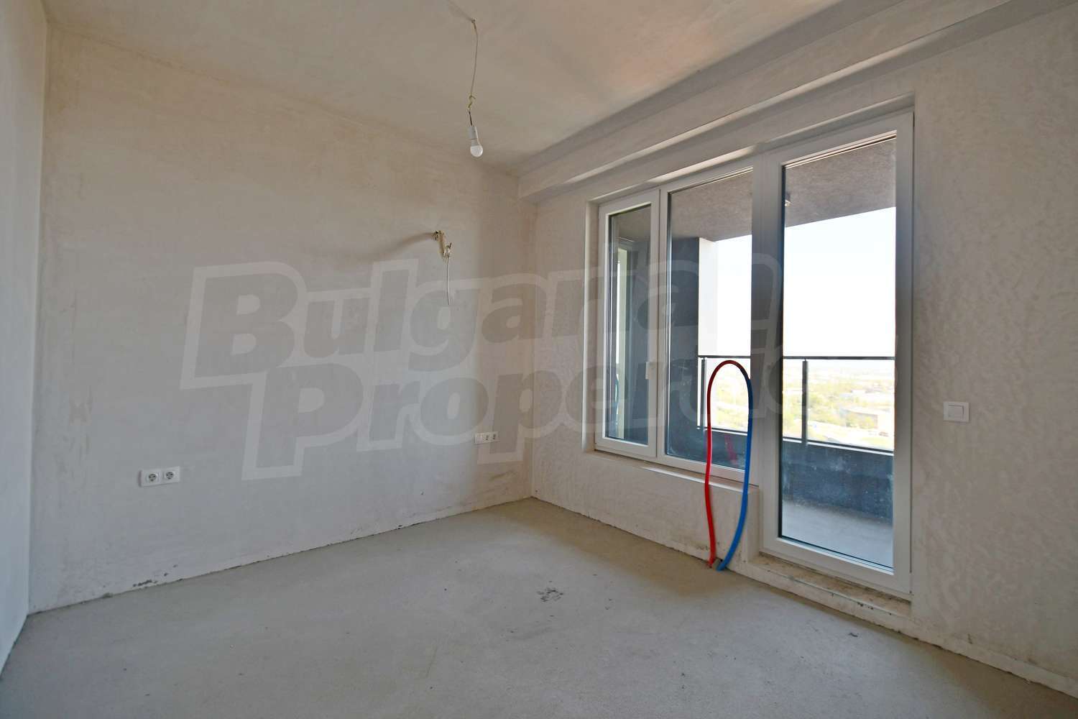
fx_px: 449
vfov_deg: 77.3
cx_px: 539
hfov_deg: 100.4
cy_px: 360
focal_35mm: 15
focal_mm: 10
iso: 100
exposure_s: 1/80
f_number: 4.5
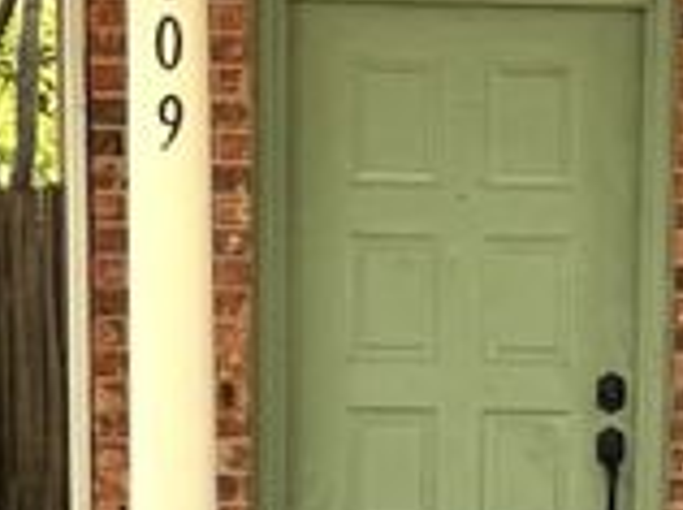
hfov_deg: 13.3
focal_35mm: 148
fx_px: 2916
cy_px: 599
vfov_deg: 9.9
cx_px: 562
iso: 80
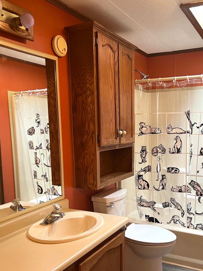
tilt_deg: -7.8
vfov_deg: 52.1
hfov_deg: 40.5
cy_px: 169
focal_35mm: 35
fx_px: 274
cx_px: 124
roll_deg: -1.1
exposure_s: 1/60
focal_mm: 5.7
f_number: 1.5
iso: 320
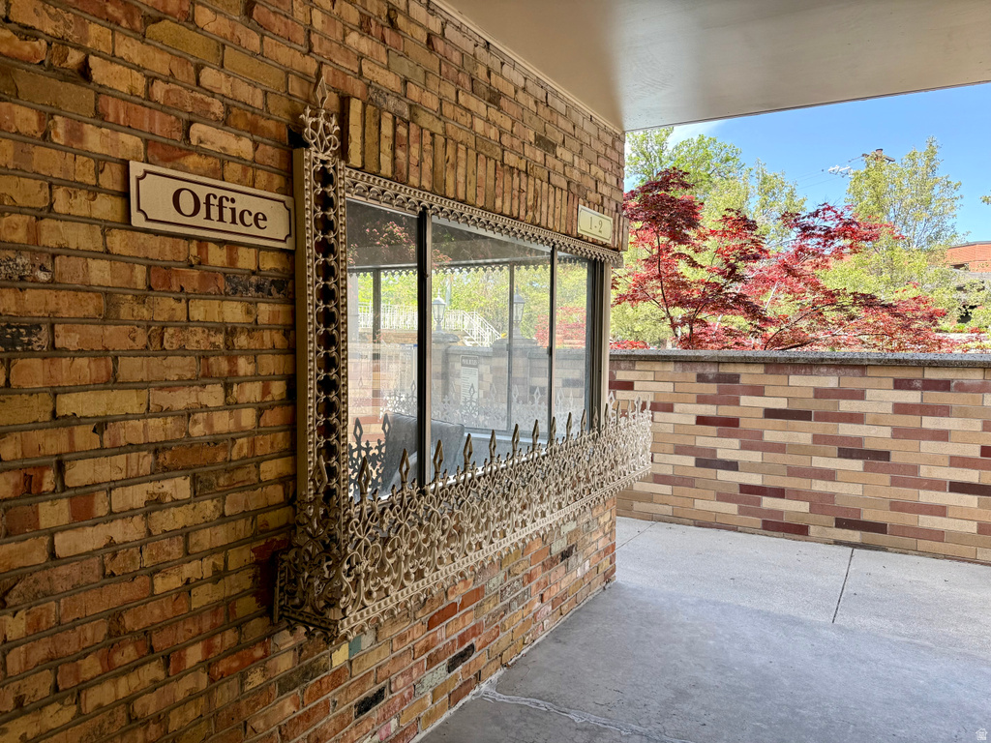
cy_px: 372
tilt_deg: -2.5
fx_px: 687
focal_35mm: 24
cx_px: 496
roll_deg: -0.7
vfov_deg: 56.8
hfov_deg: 71.6
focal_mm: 6.76
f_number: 1.78
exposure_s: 1/412
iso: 80
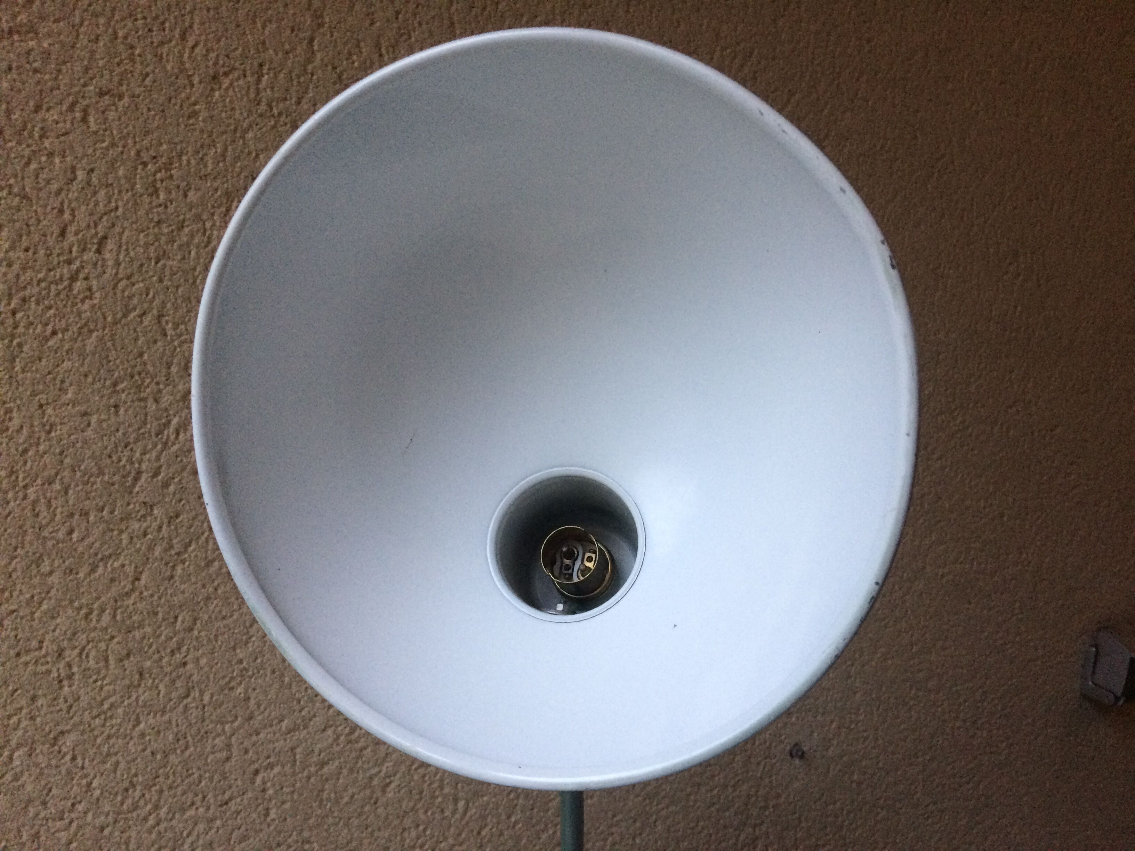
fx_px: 951
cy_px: 426
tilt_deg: -8.9
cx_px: 568
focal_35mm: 29
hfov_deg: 61.7
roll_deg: -1.8
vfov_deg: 48.2
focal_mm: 4.15
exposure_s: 1/33
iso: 200
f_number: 2.2
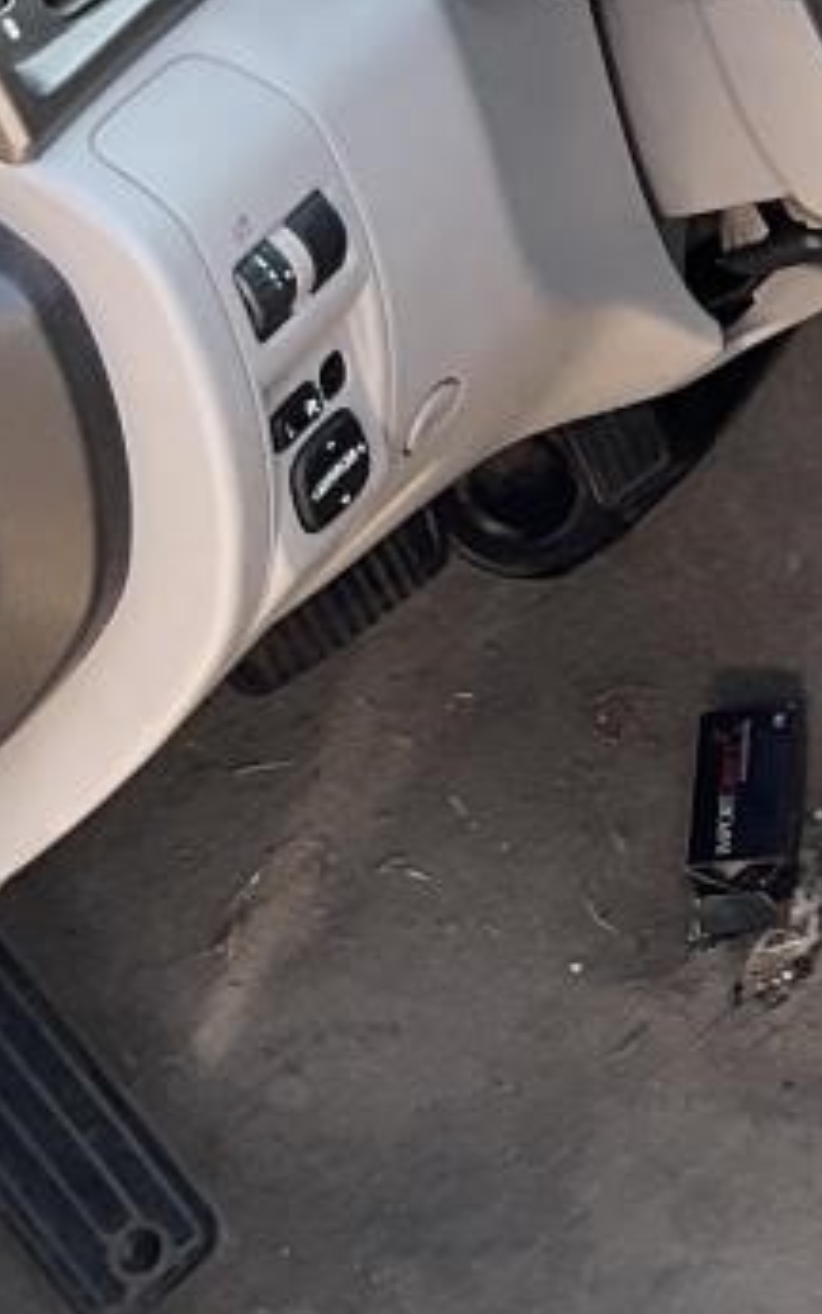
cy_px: 107
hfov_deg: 10.5
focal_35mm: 114
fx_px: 4081
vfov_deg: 18.0
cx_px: 1690
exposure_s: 1/120
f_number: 1.8
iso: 20
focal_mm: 3
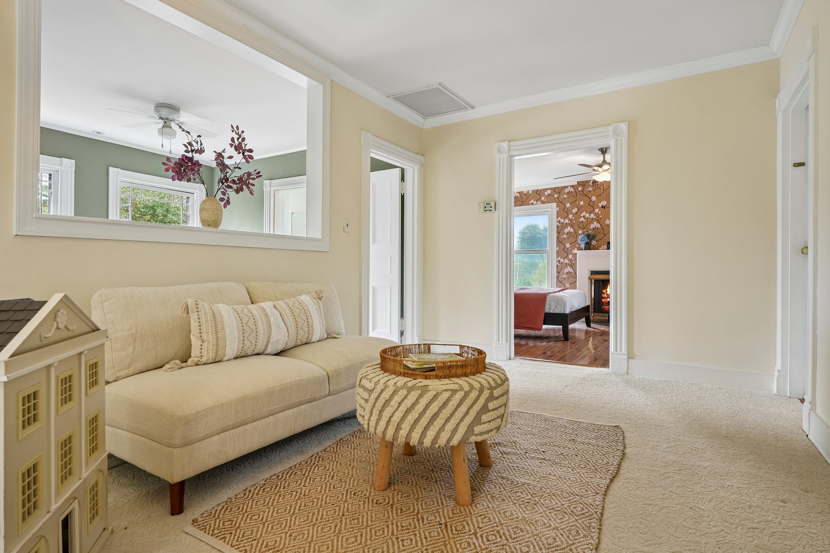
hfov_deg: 88.1
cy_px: 276
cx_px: 415
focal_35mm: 19
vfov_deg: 65.7
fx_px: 429
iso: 400
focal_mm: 18.6
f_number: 5.6
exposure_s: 1/25
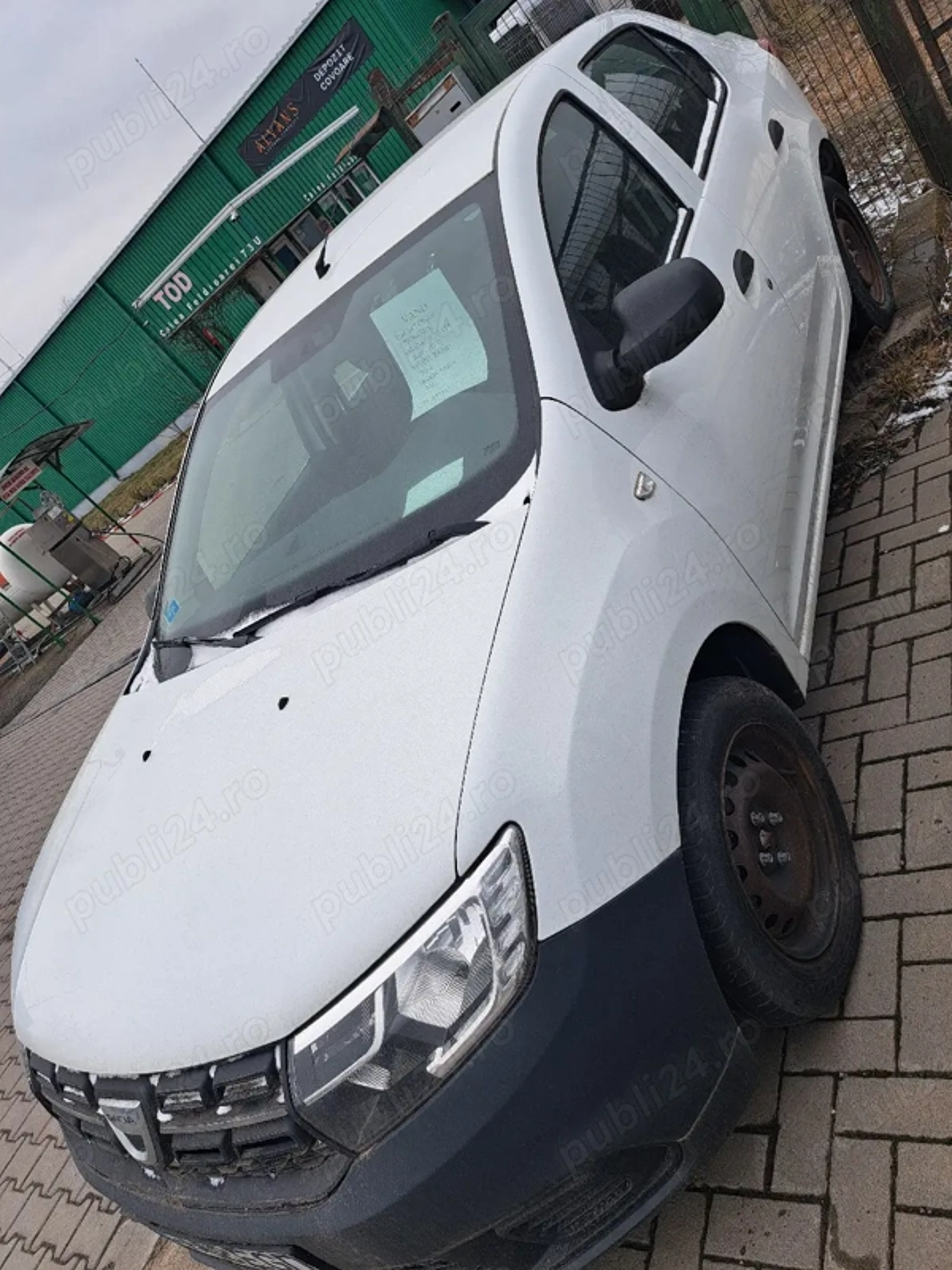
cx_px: 476
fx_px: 880
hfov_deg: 56.8
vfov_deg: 71.6
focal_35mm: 24
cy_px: 635
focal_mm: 5.23
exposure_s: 1/625
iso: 50
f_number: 1.8
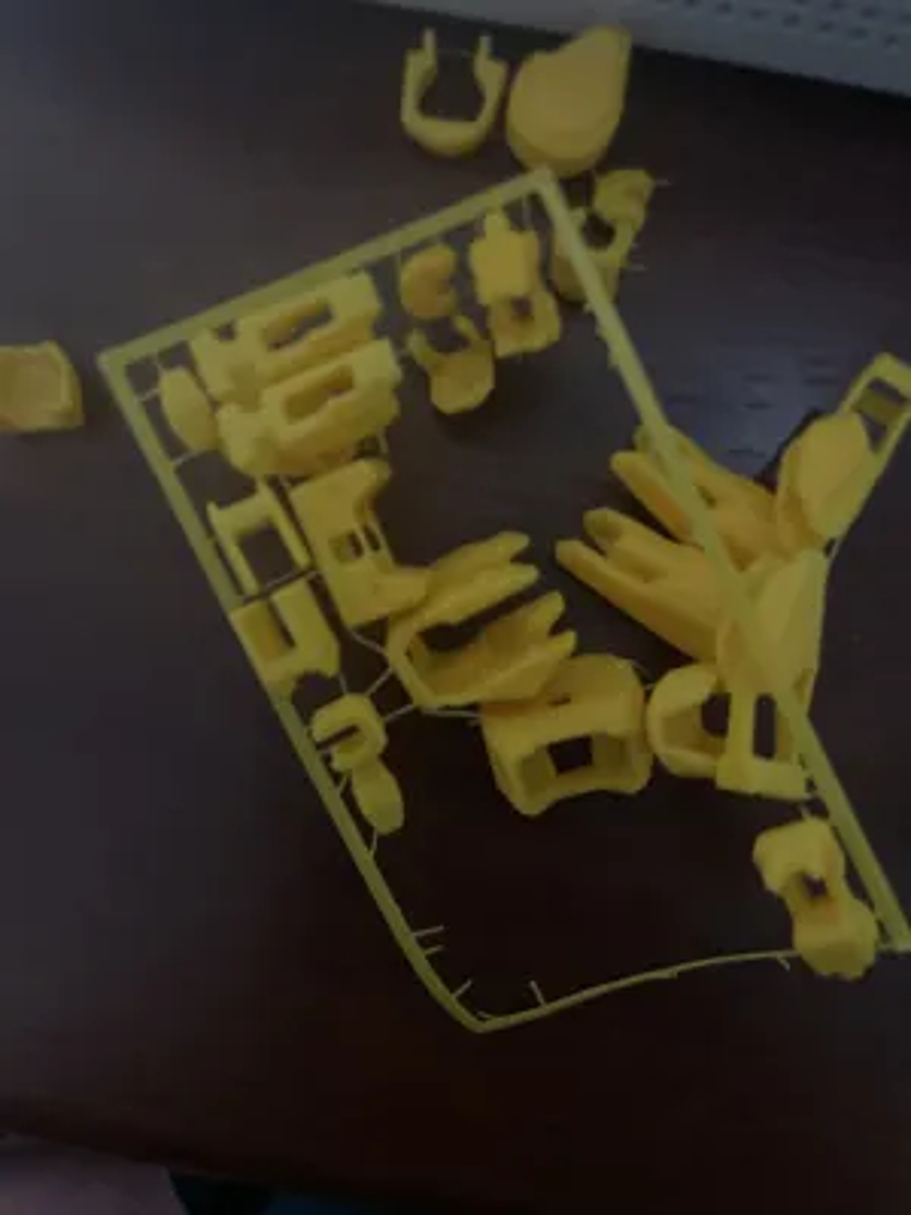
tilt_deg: -85.0
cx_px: 456
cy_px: 608
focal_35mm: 26
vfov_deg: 67.3
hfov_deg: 53.1
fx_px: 912
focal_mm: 4.2
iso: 320
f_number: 1.6
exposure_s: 1/40
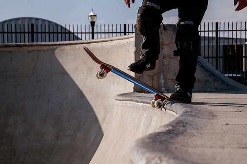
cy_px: 82
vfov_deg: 12.0
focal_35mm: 114
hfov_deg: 17.9
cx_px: 125
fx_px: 784
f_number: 13
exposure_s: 1/500
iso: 200
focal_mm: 112
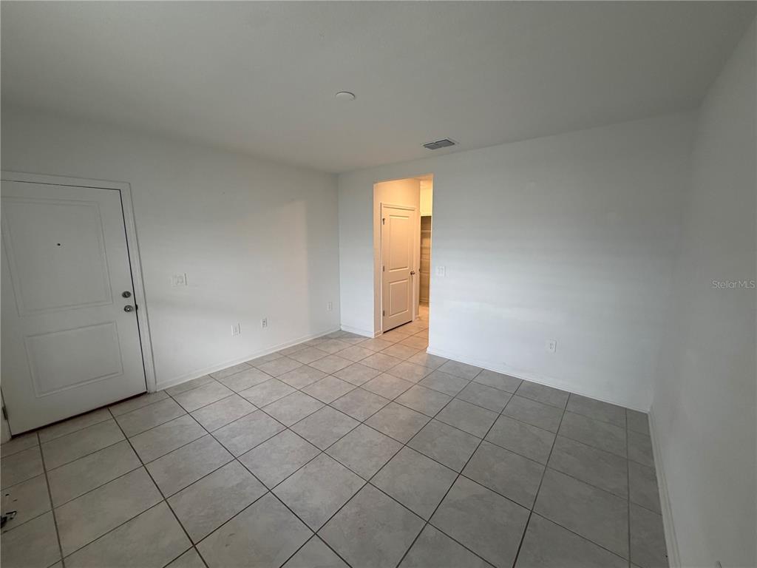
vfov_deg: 85.7
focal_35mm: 14
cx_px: 378
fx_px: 306
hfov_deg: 102.1
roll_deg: +0.6
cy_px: 284
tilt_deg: -9.6
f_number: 2.2
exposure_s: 1/120
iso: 200
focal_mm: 2.22
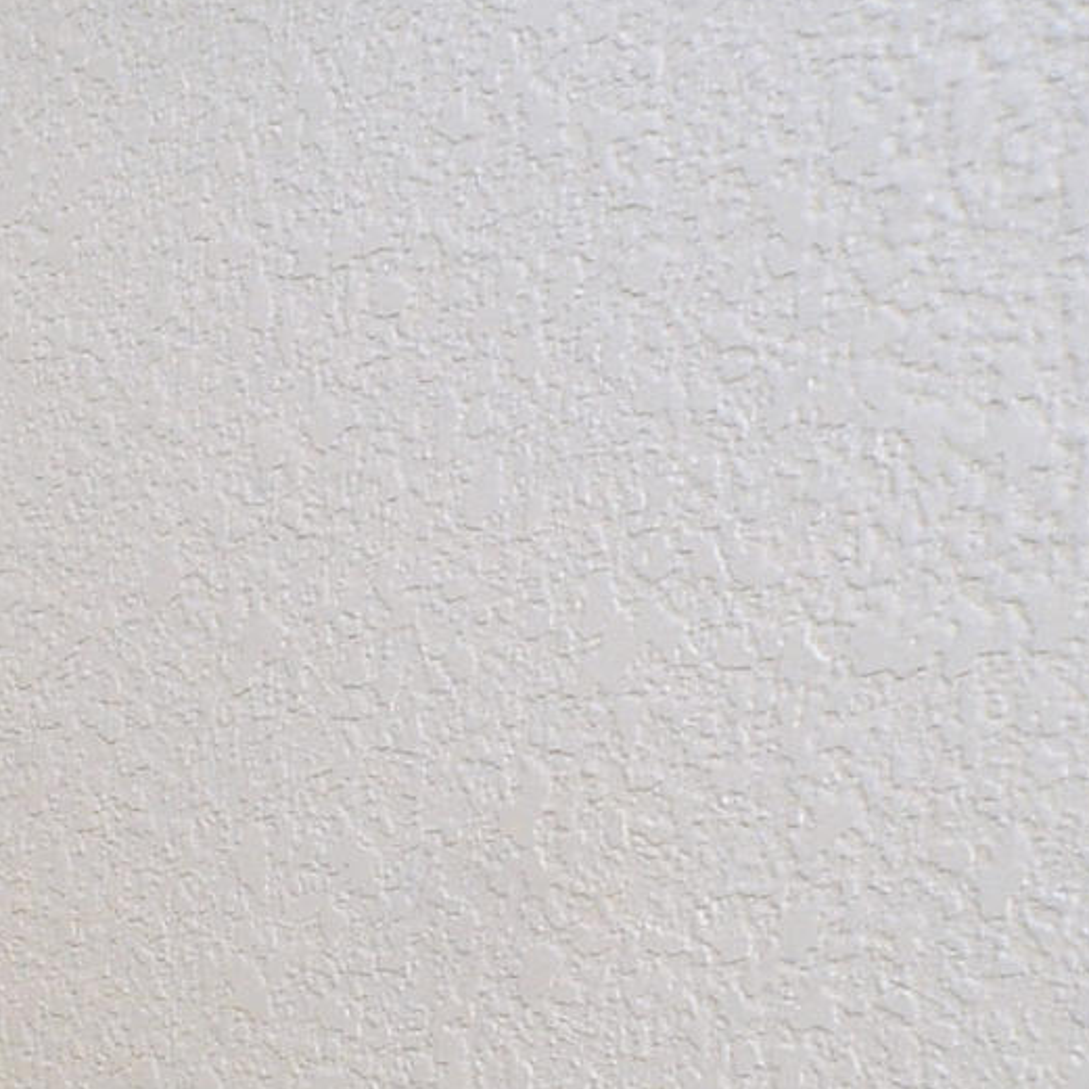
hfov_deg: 12.0
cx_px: -2017
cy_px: 1994
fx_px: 3132
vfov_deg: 16.4
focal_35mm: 88
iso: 1000
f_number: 18
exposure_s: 1/60
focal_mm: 18
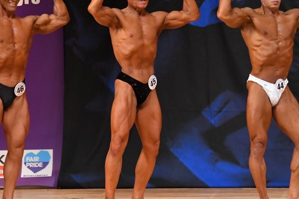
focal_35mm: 401
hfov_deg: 5.1
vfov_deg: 3.4
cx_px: 123
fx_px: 3327
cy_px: 92
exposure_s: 1/400
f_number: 5.6
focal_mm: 180
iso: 5000
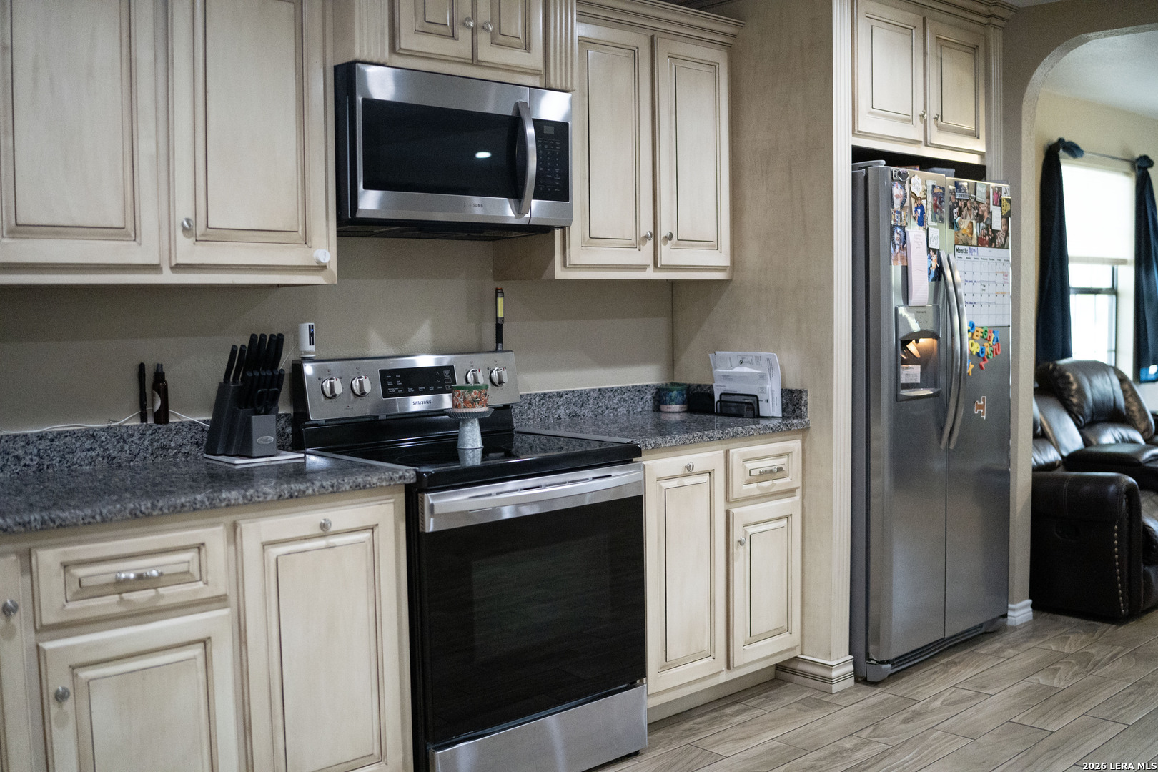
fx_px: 1126
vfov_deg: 37.9
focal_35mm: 35
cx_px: 579
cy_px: 386
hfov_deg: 54.4
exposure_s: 1/2000
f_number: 1.3
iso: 5000
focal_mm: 35
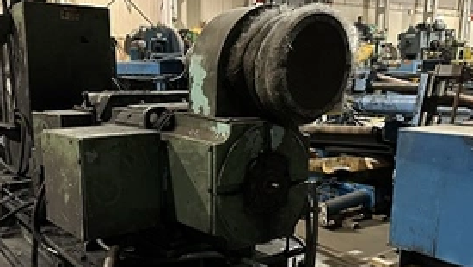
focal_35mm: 38
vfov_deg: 31.1
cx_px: 187
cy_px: 164
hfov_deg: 52.4
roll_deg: +1.0
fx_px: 477
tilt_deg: -12.7
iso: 1000
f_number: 1.78
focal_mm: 6.86
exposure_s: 1/30
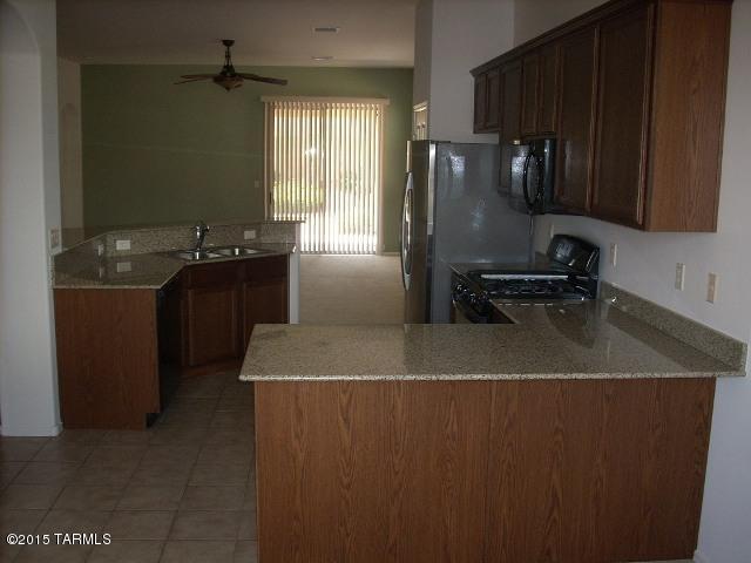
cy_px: 282
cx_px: 376
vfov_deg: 38.7
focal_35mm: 37
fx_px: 803
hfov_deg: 50.1
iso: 100
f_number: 2.8
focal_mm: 6.2
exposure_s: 1/30
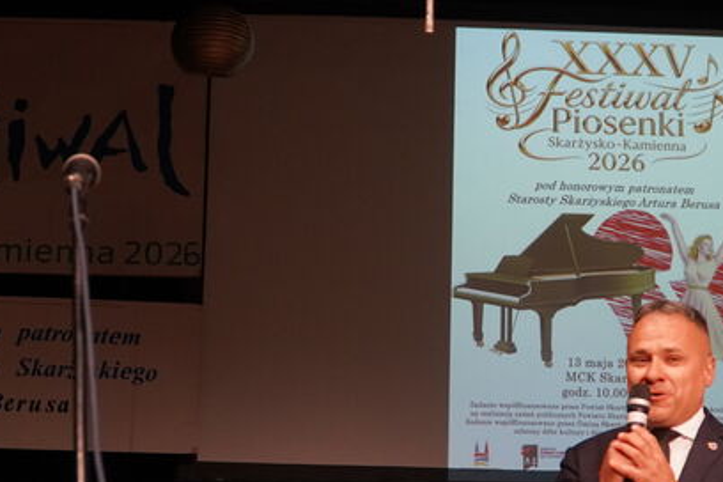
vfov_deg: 14.1
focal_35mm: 97
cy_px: 355
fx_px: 1948
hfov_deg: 20.9
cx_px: 514
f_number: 4
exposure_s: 1/160
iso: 1600
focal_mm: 33
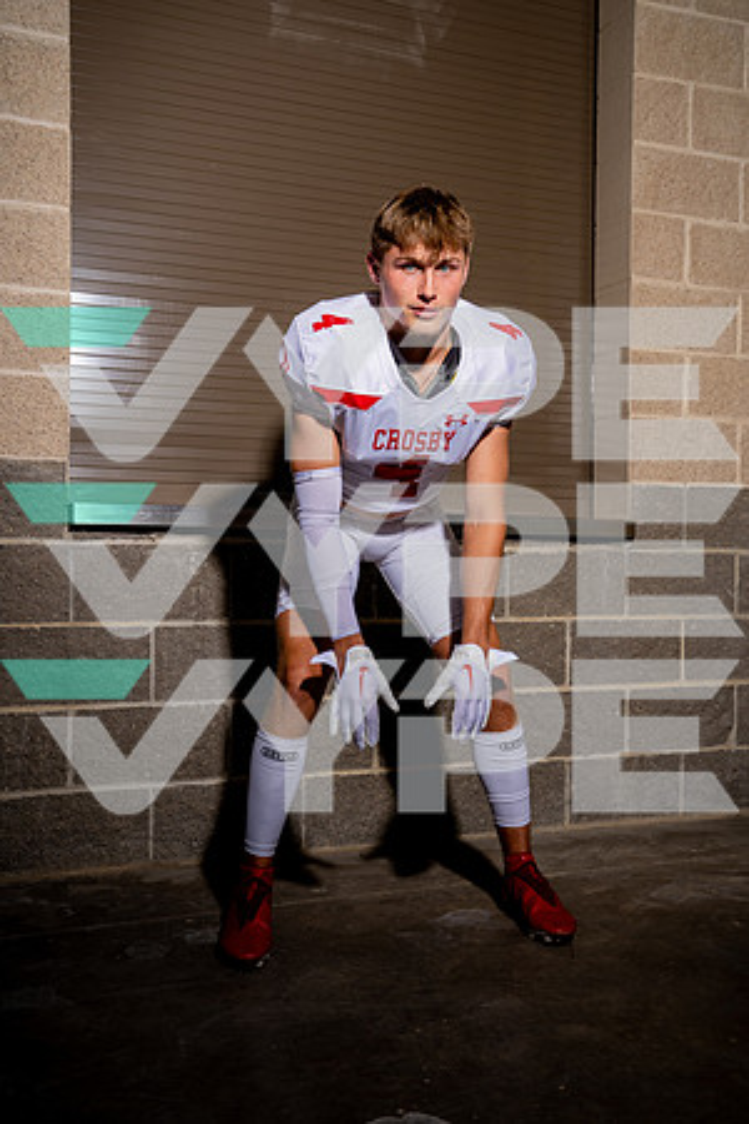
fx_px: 1092
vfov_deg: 54.4
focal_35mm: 35
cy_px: 562
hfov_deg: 37.9
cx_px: 374
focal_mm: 35
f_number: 8
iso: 100
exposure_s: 1/250
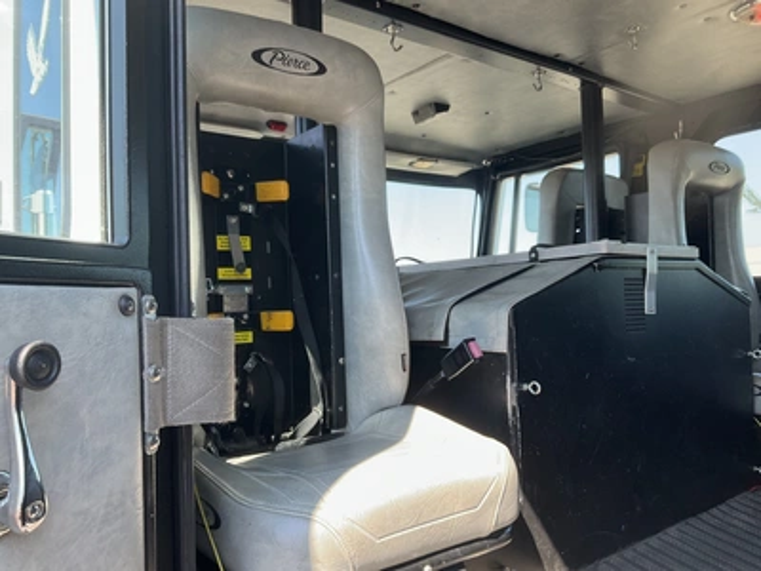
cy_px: 286
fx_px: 638
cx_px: 380
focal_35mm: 29
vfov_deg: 48.2
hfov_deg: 61.7
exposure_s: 1/186
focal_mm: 3
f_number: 1.8
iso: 25
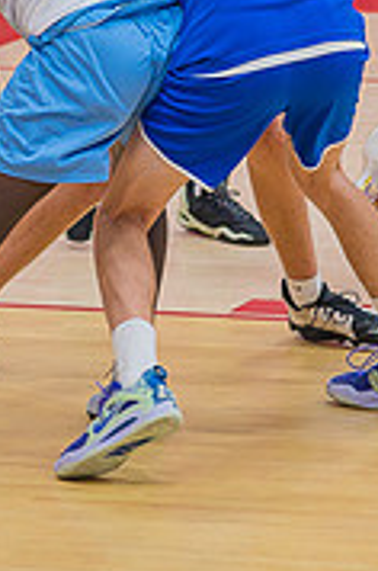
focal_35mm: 418
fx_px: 6609
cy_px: 103
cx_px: 155
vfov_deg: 4.9
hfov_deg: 3.3
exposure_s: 1/250
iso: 1000
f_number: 5.3
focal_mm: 165
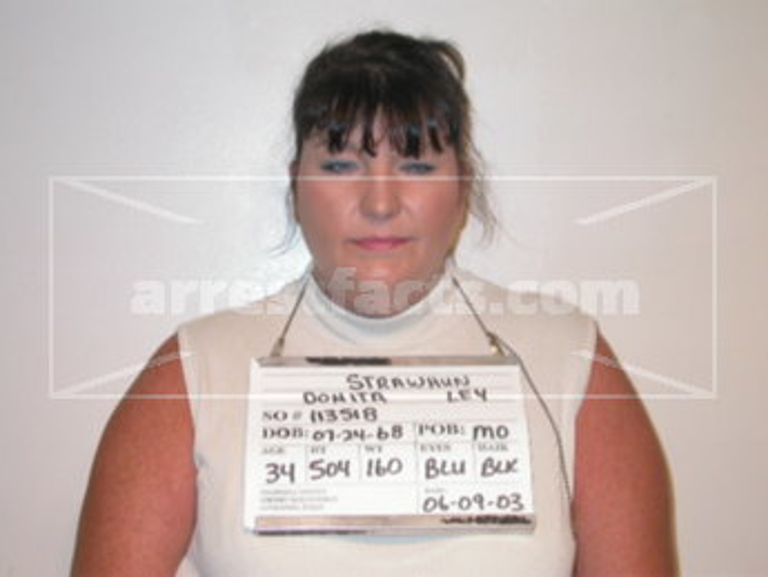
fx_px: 1420
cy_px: 288
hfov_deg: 30.3
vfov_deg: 22.9
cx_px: 384
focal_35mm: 64
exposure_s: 1/60.3
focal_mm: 13.3
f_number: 3.2
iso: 100
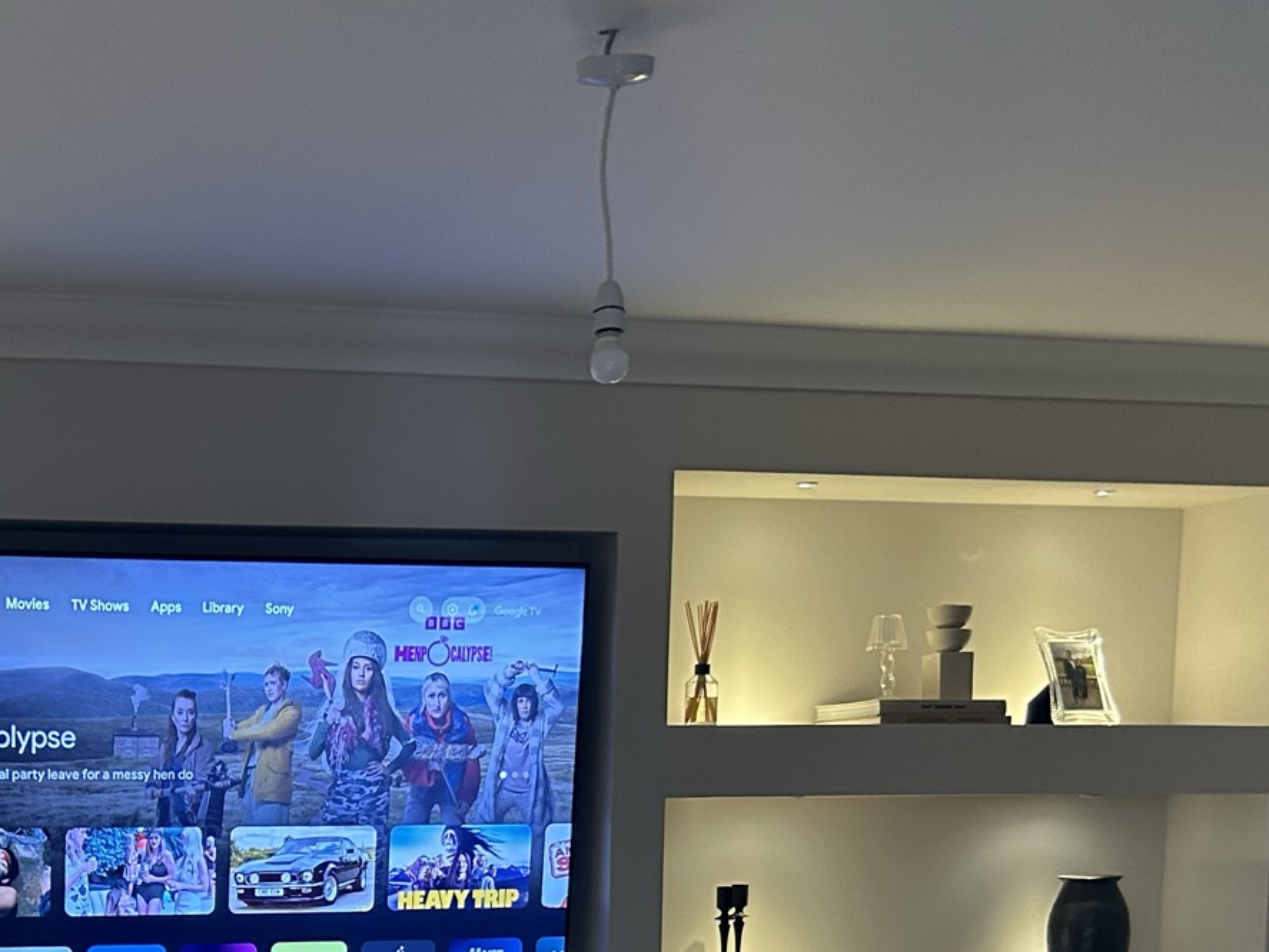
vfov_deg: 23.1
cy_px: 1032
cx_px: 119
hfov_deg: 30.7
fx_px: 2200
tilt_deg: -6.4
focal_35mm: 60
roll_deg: -1.1
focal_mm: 5.7
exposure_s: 1/60
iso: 200
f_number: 1.5
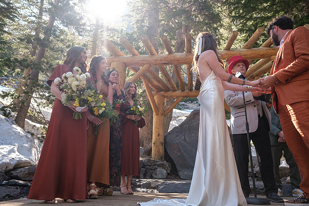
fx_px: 232
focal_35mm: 27
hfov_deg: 67.4
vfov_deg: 48.0
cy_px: 103
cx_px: 154
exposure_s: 1/300
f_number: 3.2
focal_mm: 18
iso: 250
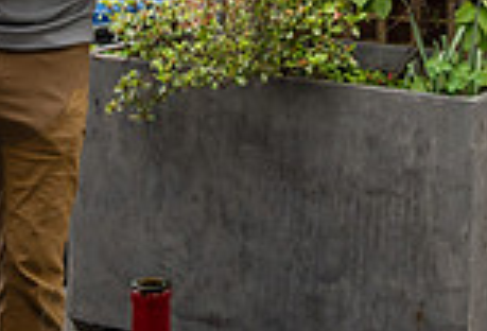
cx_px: 520
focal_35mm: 137
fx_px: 1864
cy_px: -222
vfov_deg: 9.7
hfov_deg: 14.6
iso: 640
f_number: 4
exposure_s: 1/320
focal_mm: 31
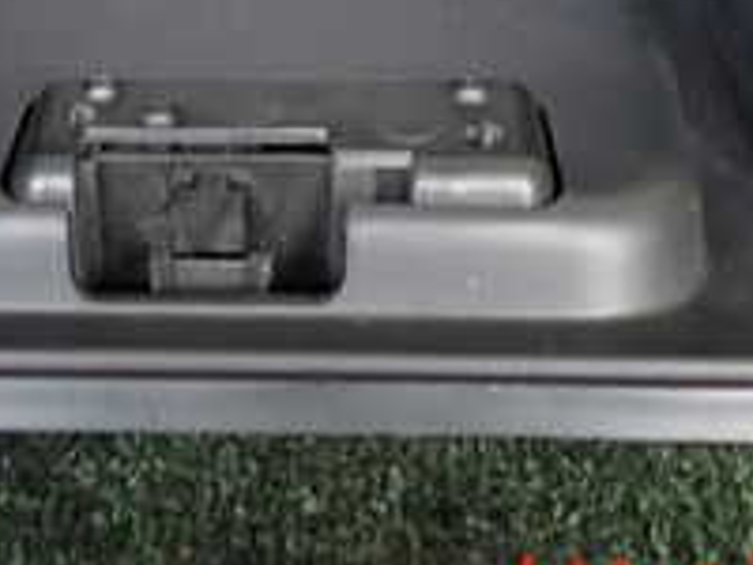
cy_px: -207
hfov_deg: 21.7
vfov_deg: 15.5
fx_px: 1958
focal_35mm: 90
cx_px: 241
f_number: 2.3
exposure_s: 1/30
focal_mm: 5.4
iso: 200
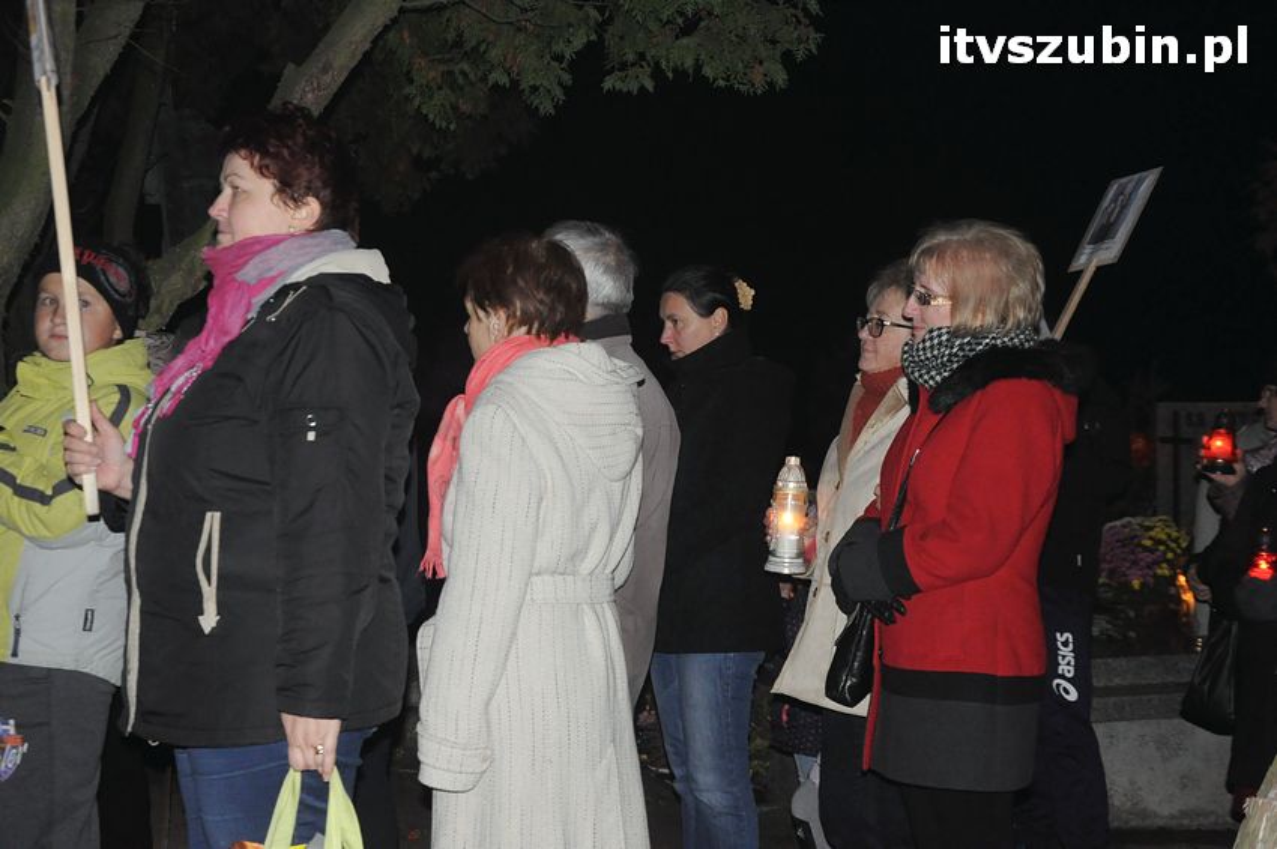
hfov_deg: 38.9
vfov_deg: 26.4
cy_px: 424
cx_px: 638
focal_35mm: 51
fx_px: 1807
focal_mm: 34
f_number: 5
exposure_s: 1/60
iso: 2000
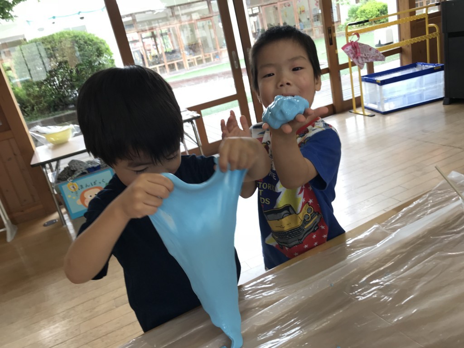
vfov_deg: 49.7
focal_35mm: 28
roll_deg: +13.6
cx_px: 232
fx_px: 375
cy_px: 174
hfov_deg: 63.4
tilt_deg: -18.0
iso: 25
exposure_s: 1/60
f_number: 1.8
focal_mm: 3.99
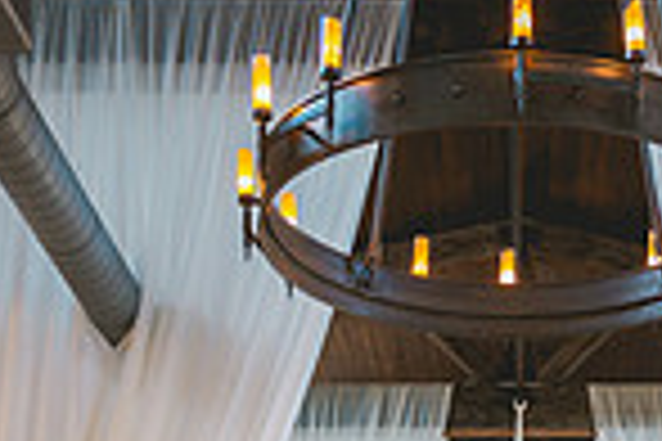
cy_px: 790
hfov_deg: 21.1
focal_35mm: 95
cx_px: 558
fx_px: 1747
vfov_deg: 13.0
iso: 400
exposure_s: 1/160
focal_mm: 24
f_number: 2.8
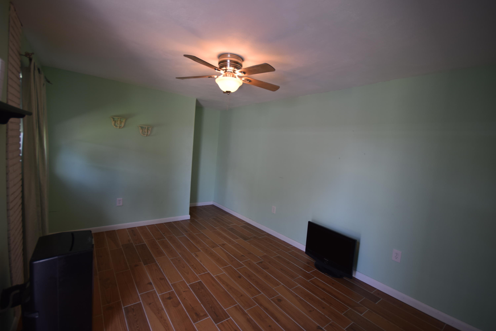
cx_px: 248
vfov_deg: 77.3
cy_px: 166
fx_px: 207
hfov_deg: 100.4
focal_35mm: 15
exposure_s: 1/15
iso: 100
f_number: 4
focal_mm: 10
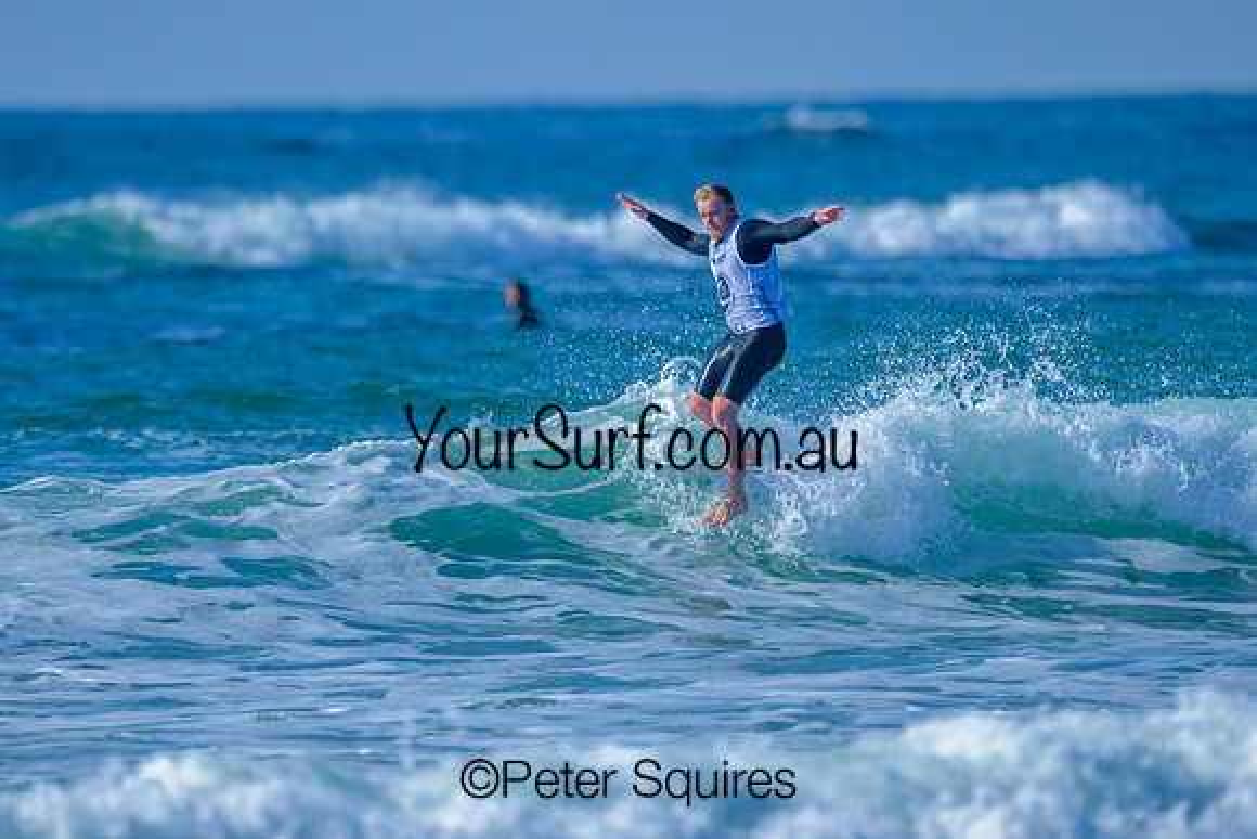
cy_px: 387
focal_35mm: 1100
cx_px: 592
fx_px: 38415
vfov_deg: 1.3
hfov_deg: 1.9
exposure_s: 1/2000
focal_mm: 800
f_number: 6.3
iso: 250
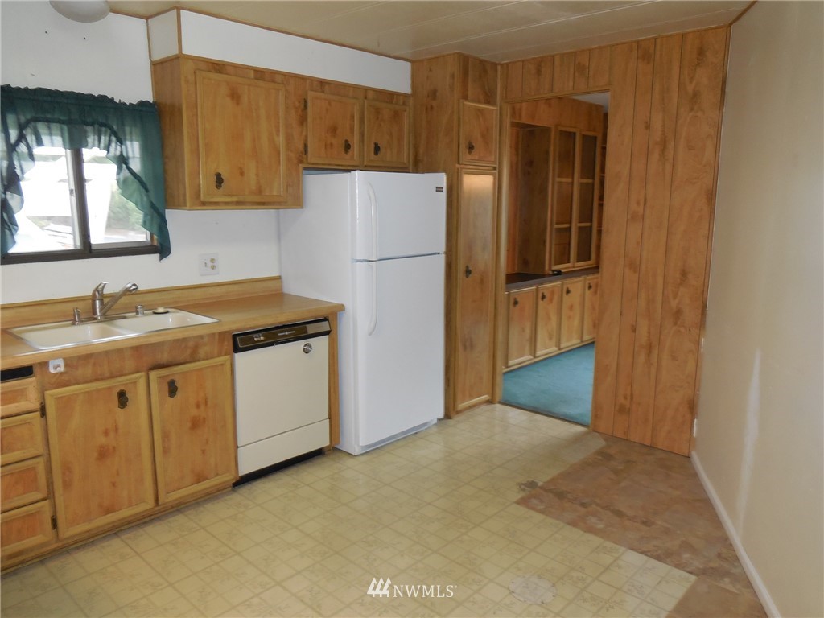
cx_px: 412
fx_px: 595
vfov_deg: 54.9
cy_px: 309
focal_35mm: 25
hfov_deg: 69.4
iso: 280
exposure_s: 1/25
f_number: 3.1
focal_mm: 4.5
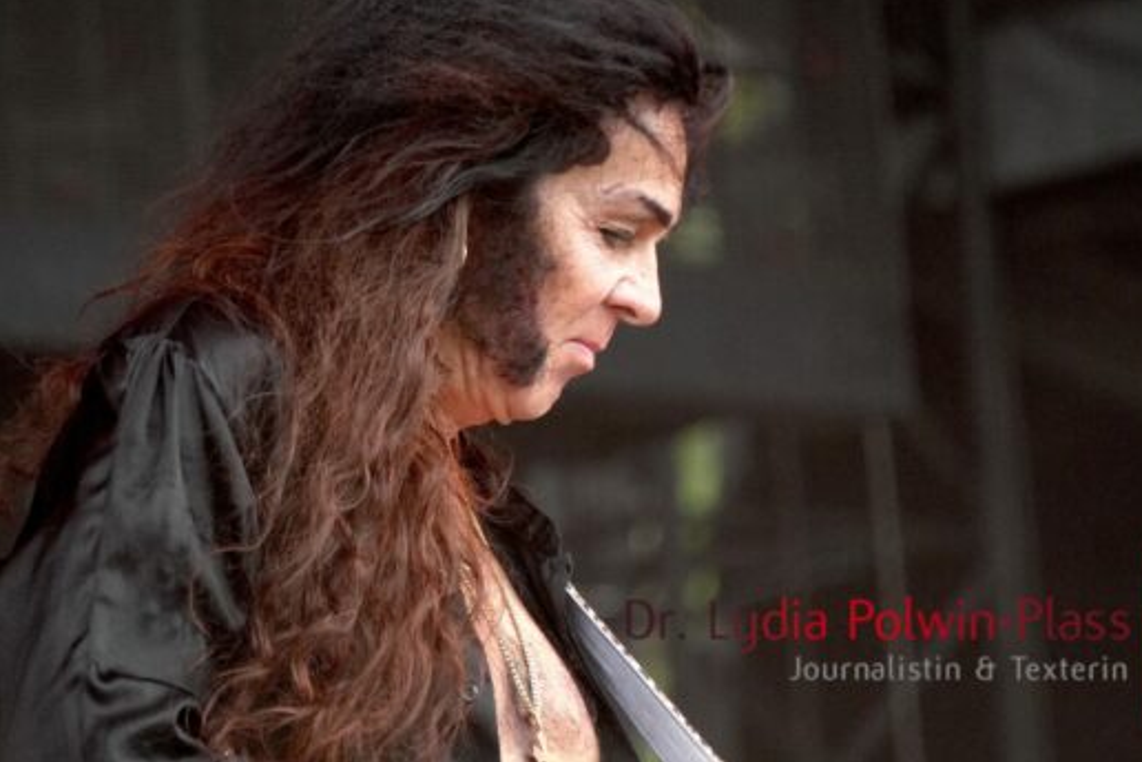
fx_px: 18968
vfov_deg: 2.3
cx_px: 423
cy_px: 303
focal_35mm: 598
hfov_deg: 3.4
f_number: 6.3
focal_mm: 268
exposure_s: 1/500
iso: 2500
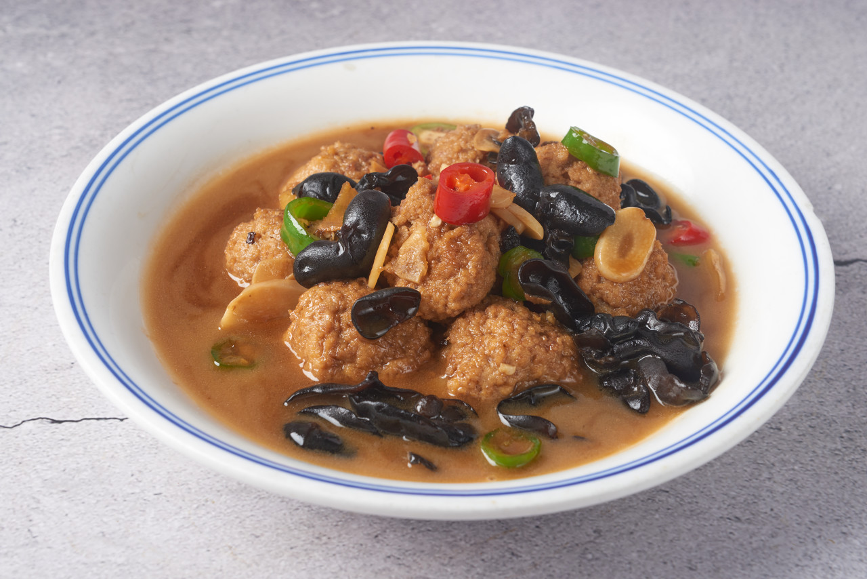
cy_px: 290
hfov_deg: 28.8
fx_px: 1686
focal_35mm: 70
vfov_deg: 19.5
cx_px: 434
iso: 50
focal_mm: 70
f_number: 13
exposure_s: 1/160
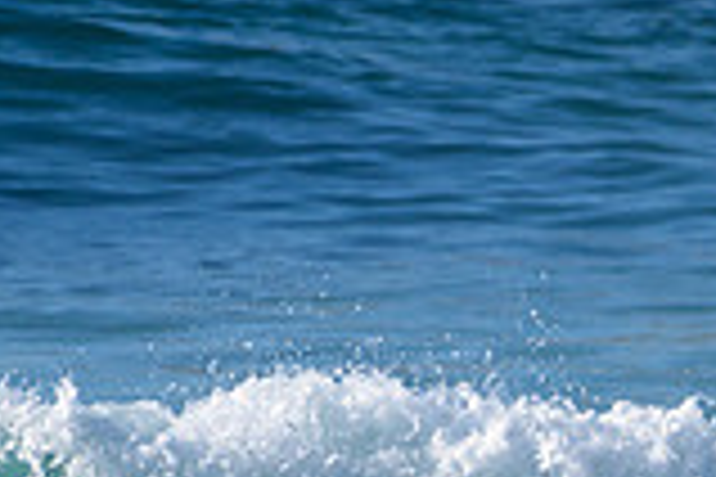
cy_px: 431
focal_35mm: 2229
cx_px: 1150
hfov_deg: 0.9
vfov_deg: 0.6
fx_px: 44329
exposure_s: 1/2000
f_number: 5.6
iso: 180
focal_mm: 500
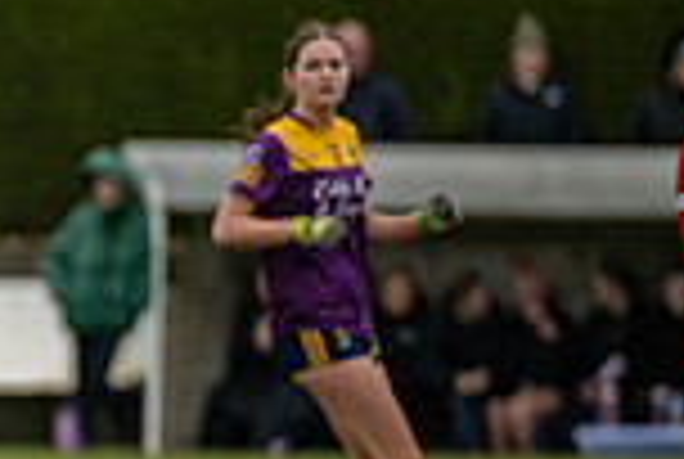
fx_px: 21721
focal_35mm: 1141
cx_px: -608
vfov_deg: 1.2
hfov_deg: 1.8
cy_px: 511
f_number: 2.8
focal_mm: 300
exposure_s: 1/640
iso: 500
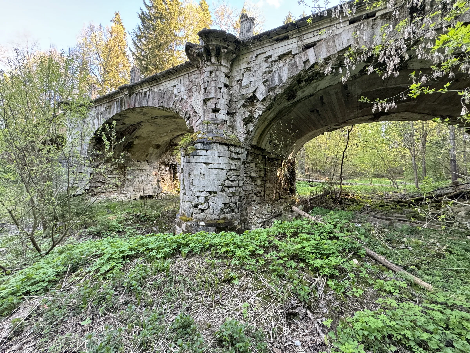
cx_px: 235
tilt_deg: -0.1
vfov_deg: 85.7
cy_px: 176
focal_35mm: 14
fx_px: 190
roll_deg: -1.8
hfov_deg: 102.1
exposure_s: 1/99
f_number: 2.2
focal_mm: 2.22
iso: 250
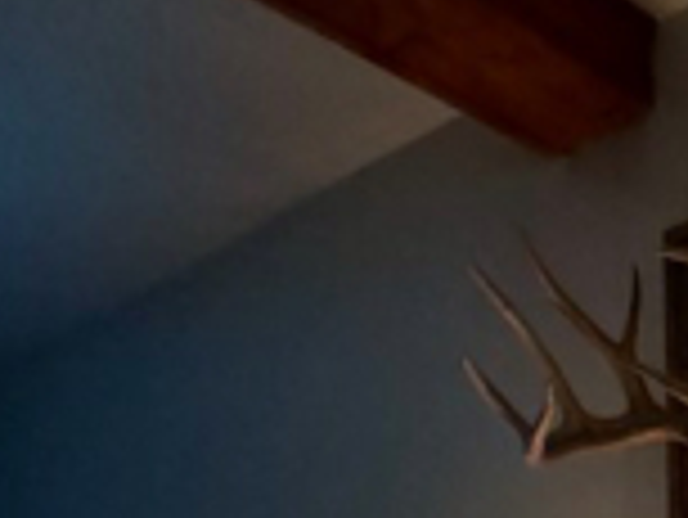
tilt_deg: -4.6
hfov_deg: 27.4
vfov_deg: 19.4
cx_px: 852
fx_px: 1213
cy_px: 874
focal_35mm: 61
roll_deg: +0.3
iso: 1250
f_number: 2.2
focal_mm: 2.22
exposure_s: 1/46
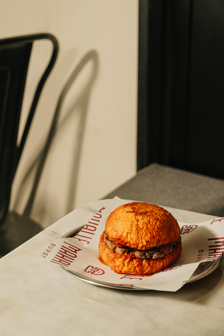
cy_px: 168
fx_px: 775
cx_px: 112
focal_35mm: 83
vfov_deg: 24.5
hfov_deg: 16.5
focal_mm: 55
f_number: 9
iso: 320
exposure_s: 1/100
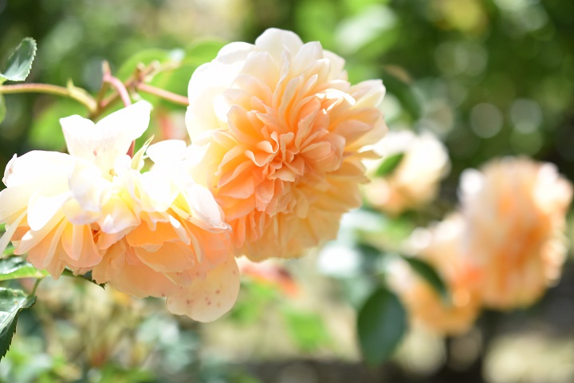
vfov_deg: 22.6
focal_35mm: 60
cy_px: 192
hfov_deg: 33.4
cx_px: 287
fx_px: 957
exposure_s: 1/4000
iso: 800
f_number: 3
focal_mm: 40
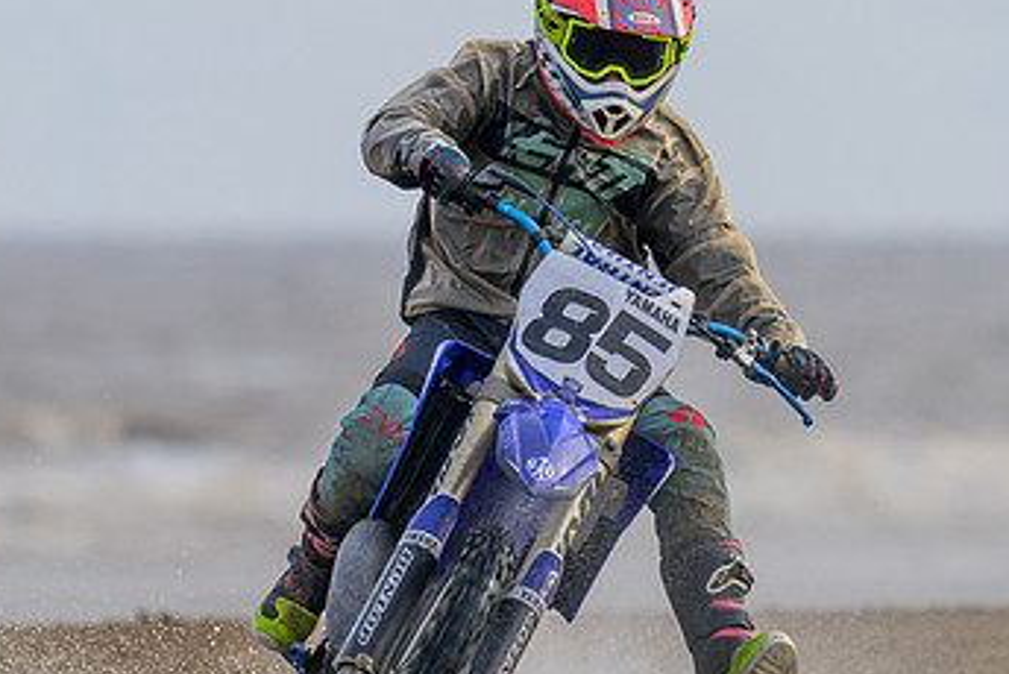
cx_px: 545
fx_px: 54362
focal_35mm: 1938
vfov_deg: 0.7
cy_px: 407
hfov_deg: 1.1
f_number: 8
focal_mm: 600
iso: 320
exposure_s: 1/640
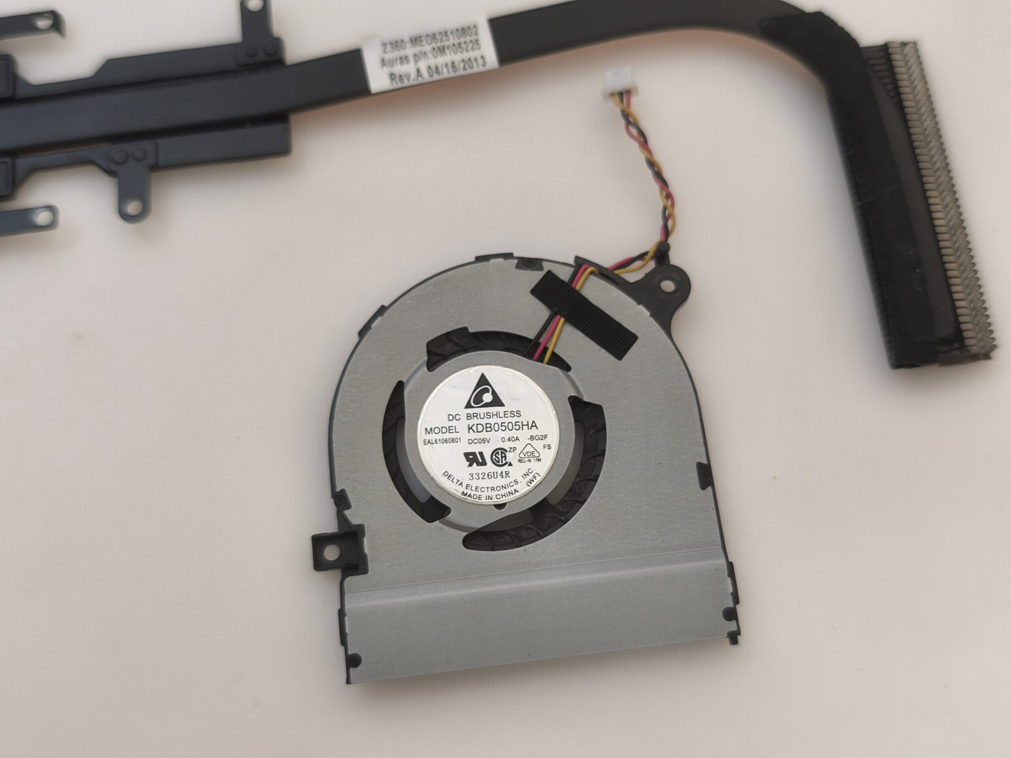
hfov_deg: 52.6
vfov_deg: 40.7
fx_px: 1022
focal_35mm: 35
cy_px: 379
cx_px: 506
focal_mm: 6.57
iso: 320
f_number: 1.6
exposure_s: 1/50
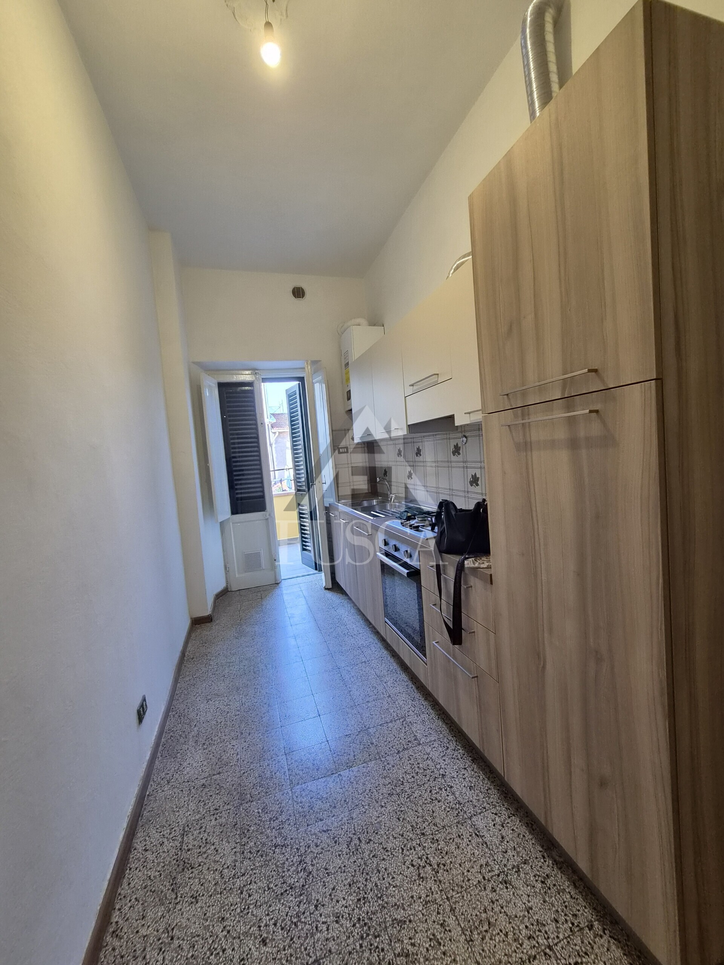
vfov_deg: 106.2
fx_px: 363
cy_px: 482
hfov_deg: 89.9
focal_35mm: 13
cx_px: 362
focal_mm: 2.2
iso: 320
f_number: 2.2
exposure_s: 1/100
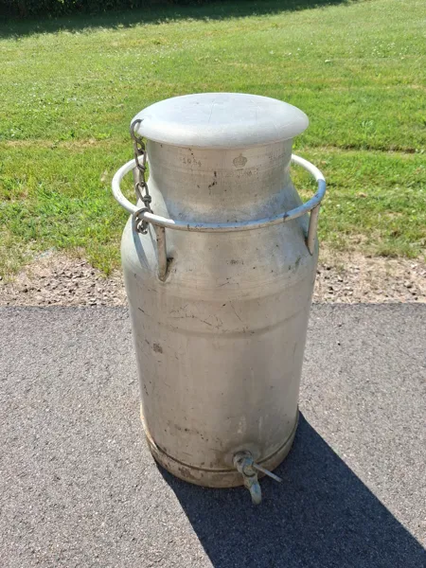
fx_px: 443
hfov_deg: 51.4
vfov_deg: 65.3
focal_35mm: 27
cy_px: 284
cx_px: 213
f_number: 1.8
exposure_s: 1/313
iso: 25
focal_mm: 4
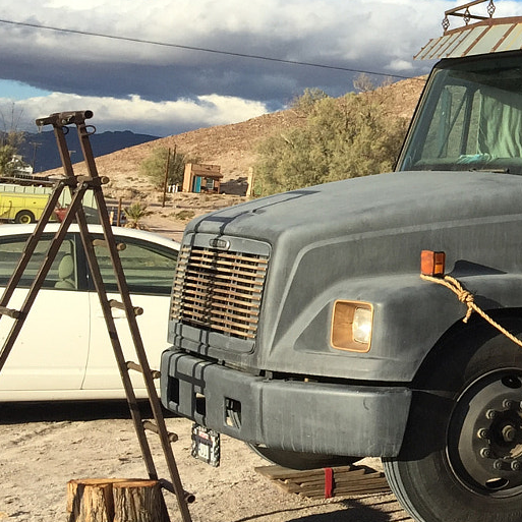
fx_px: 1365
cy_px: 134
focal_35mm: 80
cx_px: 730
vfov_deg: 21.5
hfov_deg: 19.5
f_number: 2.2
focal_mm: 4.15
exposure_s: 1/1319
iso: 32
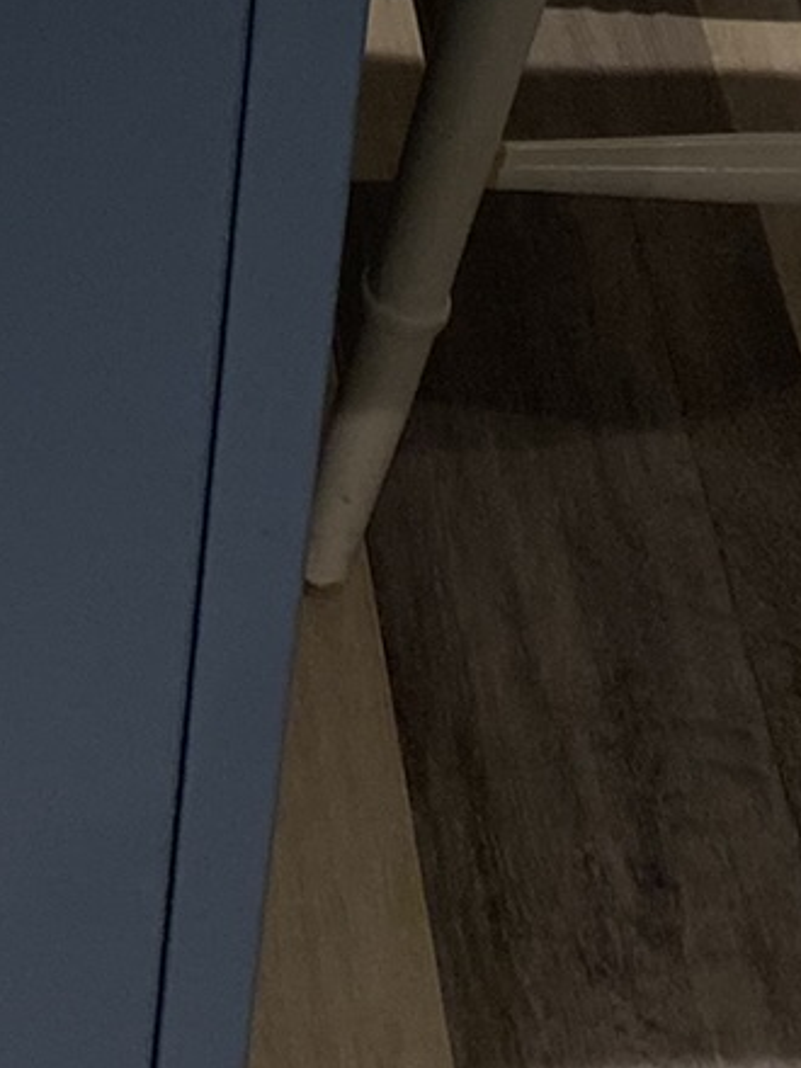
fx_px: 3733
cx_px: -320
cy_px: -871
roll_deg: +0.3
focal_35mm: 121
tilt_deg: -28.6
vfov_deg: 14.3
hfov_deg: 11.8
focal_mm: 4.25
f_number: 1.8
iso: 100
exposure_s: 1/100
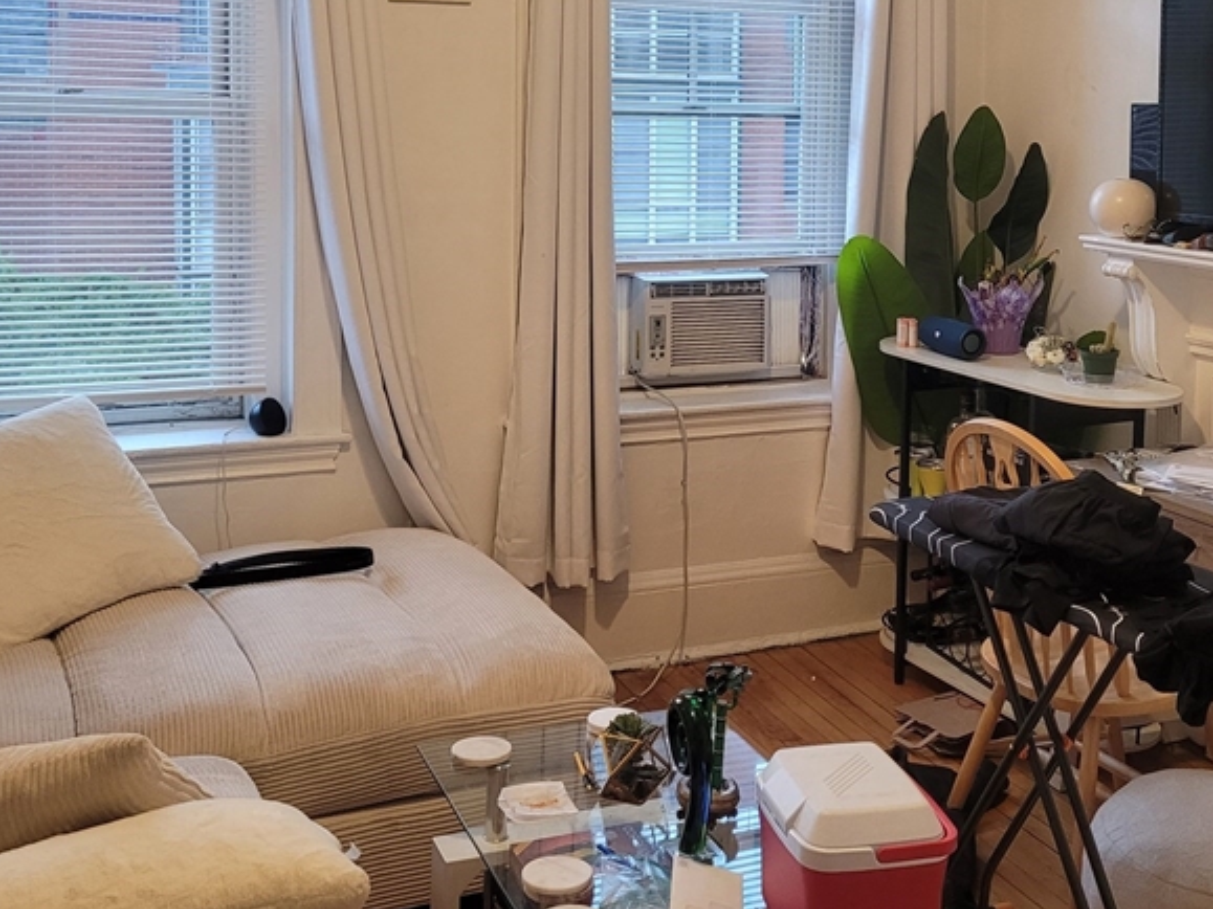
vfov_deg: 30.9
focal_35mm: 46
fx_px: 1612
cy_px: 209
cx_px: 687
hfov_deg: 41.2
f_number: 1.8
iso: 320
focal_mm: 5.4
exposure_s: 1/120
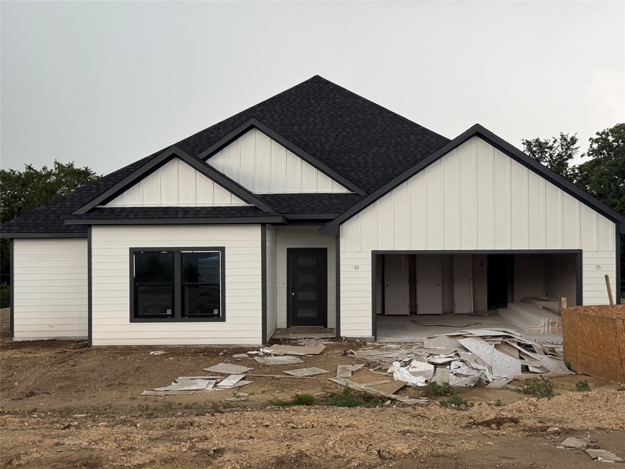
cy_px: 234
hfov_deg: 39.7
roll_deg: +0.3
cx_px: 312
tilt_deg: +0.7
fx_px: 867
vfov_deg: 30.3
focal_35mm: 48
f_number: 1.78
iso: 50
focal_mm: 6.76
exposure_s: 1/205
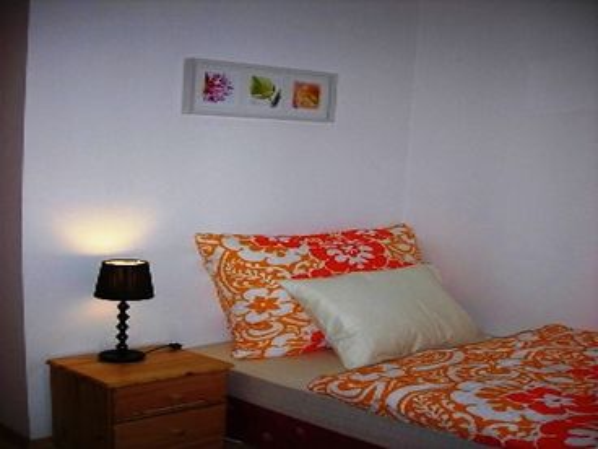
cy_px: 224
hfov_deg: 49.0
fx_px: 656
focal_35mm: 38
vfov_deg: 37.7
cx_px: 299
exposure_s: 1/60.1
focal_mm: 6.3
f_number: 3.2
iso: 50
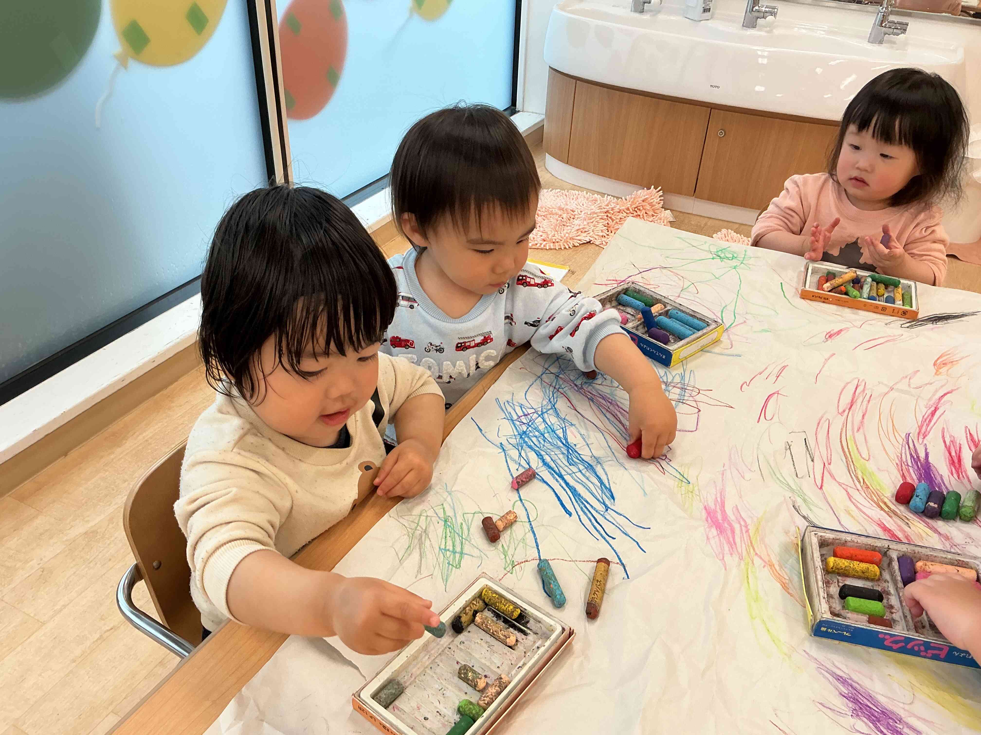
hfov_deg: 61.7
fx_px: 822
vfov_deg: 48.2
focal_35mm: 29
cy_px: 368
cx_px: 490
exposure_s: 1/120
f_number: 1.8
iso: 50
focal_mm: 3
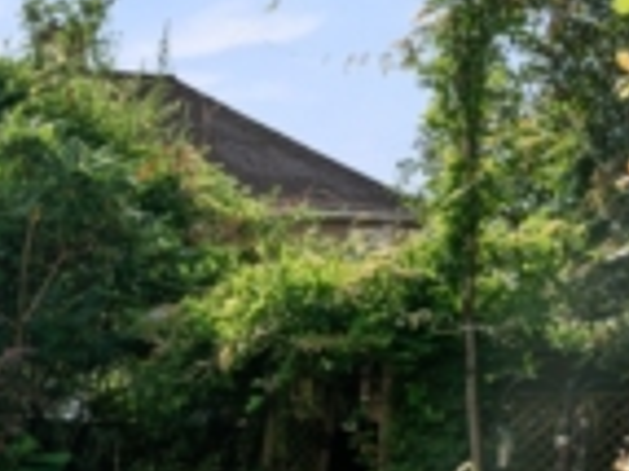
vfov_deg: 19.5
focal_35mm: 74
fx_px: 1344
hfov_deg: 23.9
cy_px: 416
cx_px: -132
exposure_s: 1/250
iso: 250
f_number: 8
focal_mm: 18
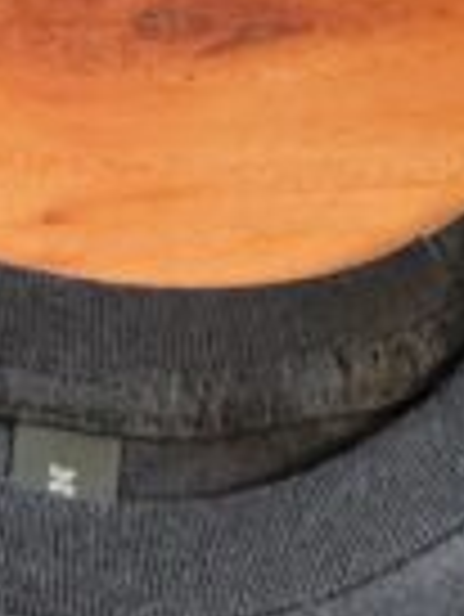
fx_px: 3069
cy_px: 2095
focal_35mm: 172
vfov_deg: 8.6
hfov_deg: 8.6
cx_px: 14
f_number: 1.8
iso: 1000
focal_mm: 6.4
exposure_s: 1/120
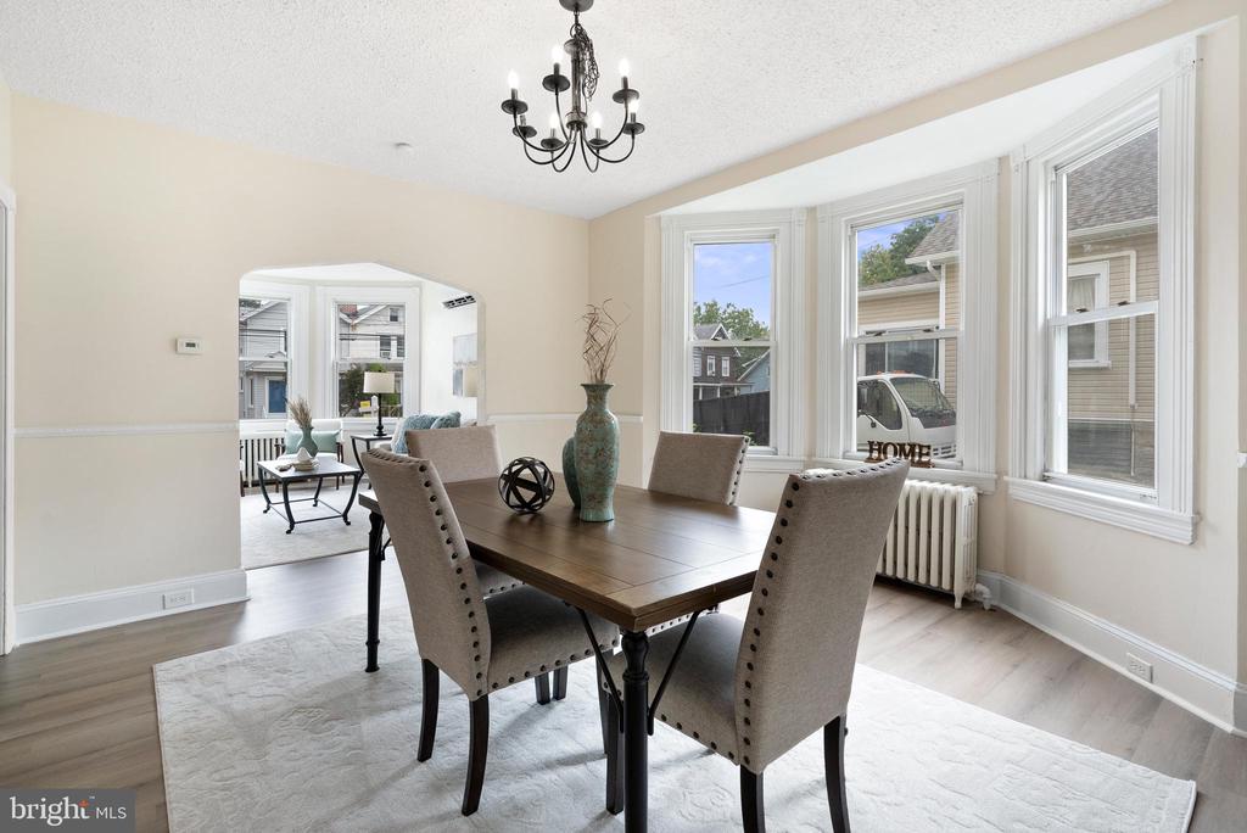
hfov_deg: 96.7
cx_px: 624
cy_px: 416
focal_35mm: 16
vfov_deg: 73.8
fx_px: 555
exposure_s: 1/125
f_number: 8
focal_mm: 16
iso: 1600
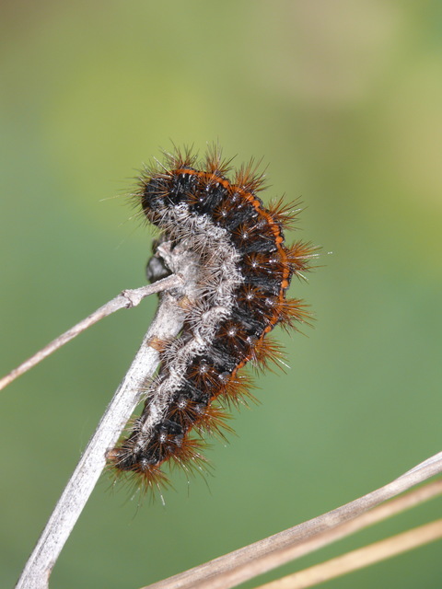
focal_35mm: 390
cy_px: 294
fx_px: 6640
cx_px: 221
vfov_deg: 5.1
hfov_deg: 3.8
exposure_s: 1/250
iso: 100
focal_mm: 82.5
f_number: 5.6
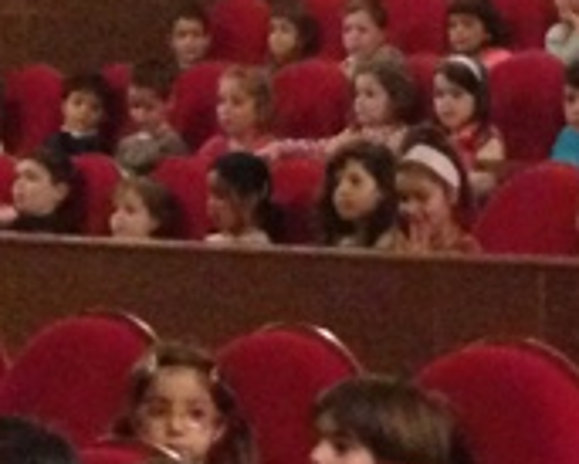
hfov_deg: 9.8
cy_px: 877
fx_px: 3309
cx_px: 704
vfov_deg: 7.7
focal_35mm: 193
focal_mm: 4.12
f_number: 2.4
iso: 800
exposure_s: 1/15
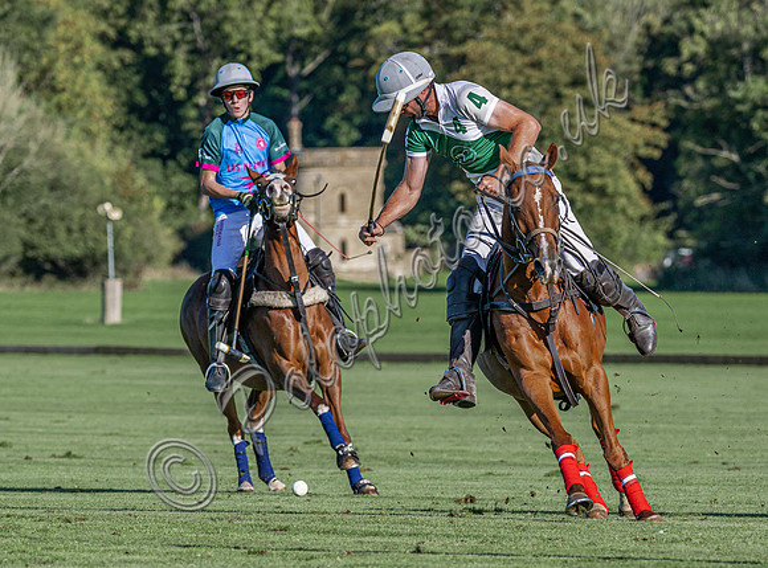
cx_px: 388
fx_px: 9644
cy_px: 449
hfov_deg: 4.6
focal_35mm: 437
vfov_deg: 3.4
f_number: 5
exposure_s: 1/2500
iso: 400
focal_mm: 200
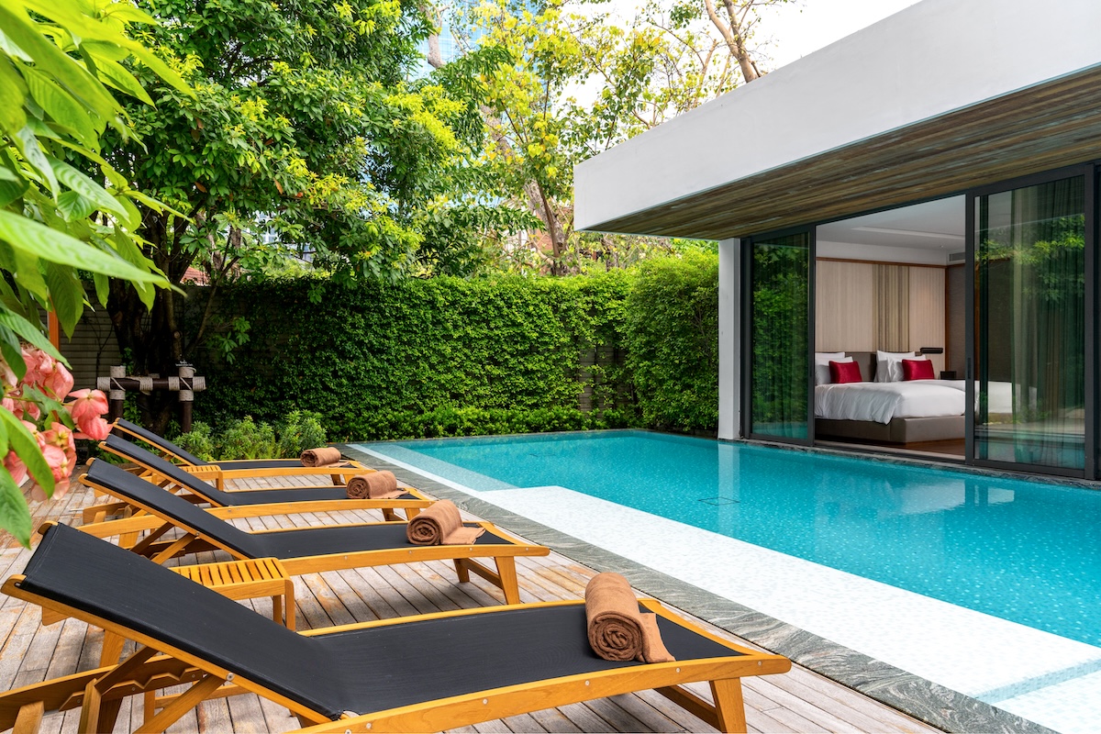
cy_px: 367
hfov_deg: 69.4
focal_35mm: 26
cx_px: 550
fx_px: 795
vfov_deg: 49.6
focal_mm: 26
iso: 400
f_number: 8
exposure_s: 1/100
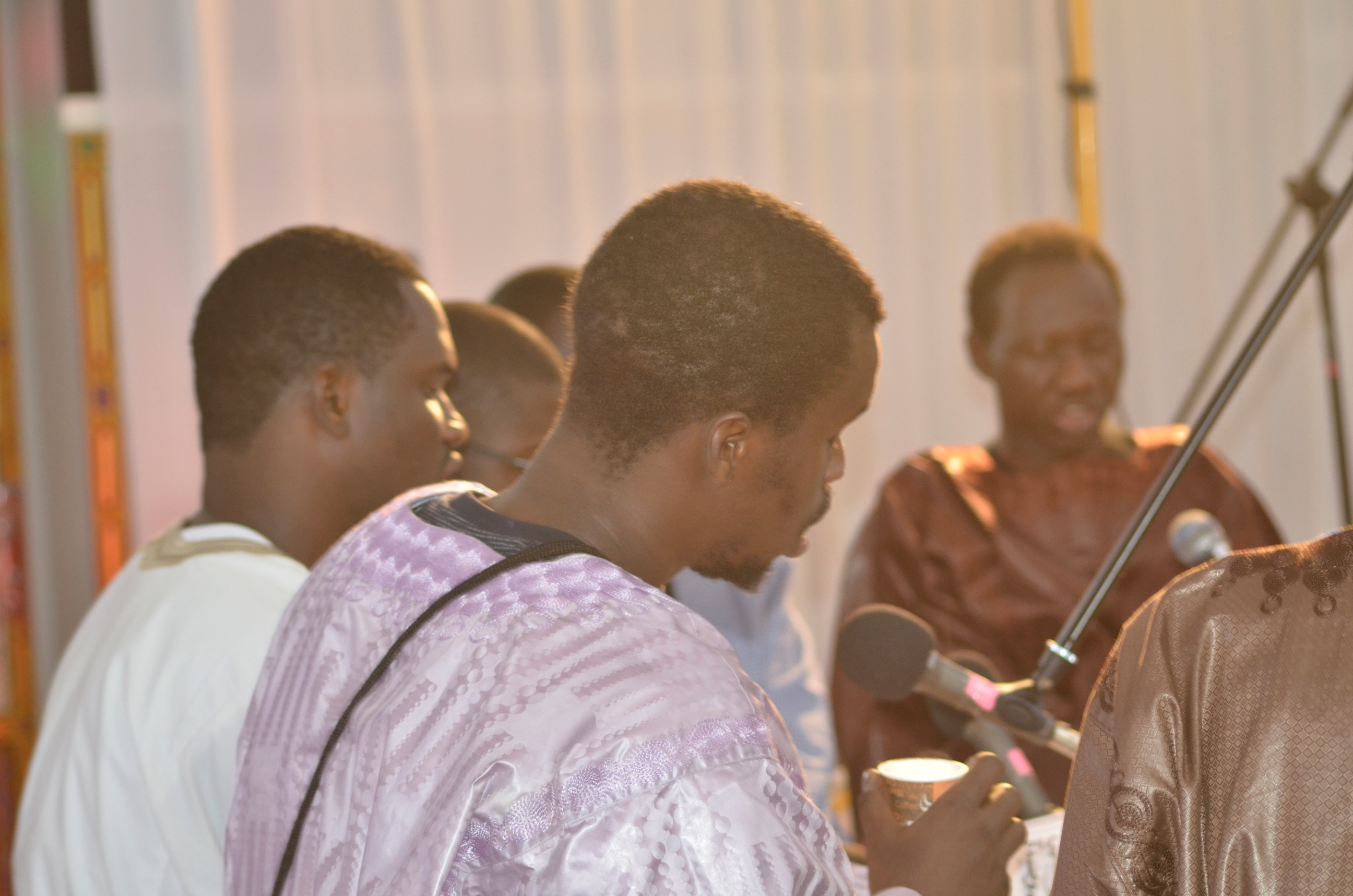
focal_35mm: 105
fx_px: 3938
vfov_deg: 13.0
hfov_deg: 19.5
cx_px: 676
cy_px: 448
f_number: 4
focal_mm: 70
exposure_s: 1/50
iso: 640
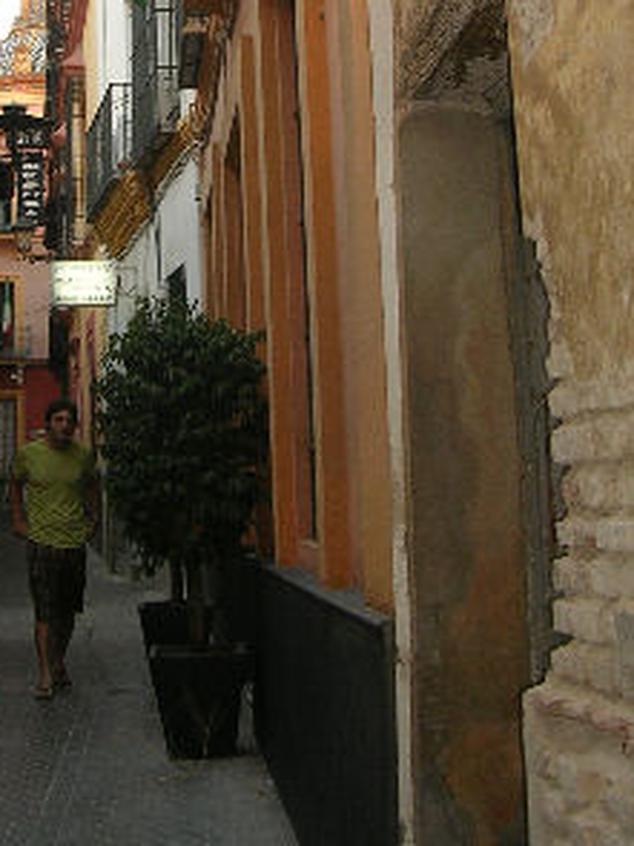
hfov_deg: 22.2
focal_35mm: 66
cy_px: 181
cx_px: 232
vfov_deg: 28.8
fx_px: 1613
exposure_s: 1/30
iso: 50
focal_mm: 5.8
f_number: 2.8
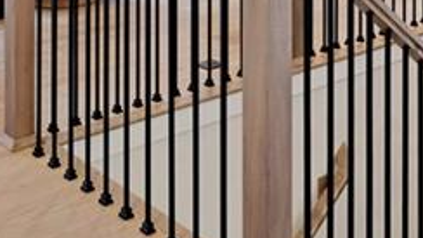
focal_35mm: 66
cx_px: 118
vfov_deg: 16.2
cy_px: -151
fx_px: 740
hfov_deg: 31.5
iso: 100
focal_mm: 15
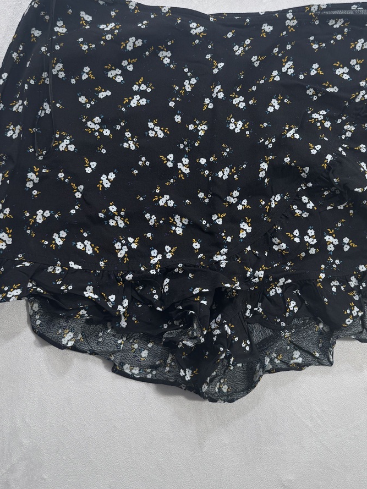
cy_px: 187
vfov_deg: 50.9
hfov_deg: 39.6
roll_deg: -1.2
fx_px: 509
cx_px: 211
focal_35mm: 36
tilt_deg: -36.9
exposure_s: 1/120
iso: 50
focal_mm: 6.76
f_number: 1.78
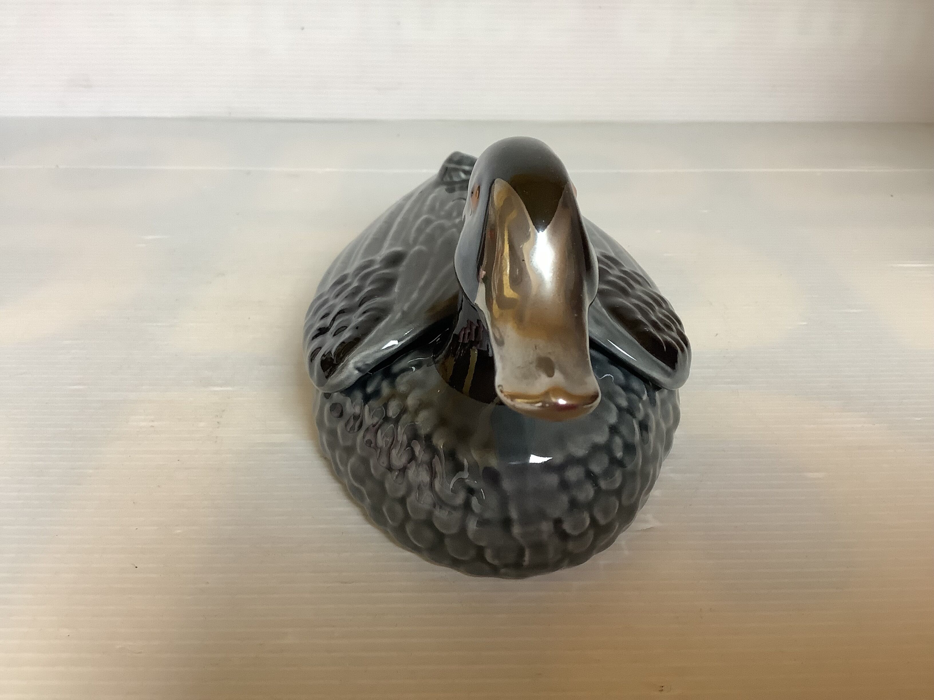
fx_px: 836
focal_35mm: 31
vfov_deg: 45.4
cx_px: 467
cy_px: 350
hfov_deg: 58.4
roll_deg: -0.2
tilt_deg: -28.3
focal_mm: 3.3
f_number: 2.4
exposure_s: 1/50
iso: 160
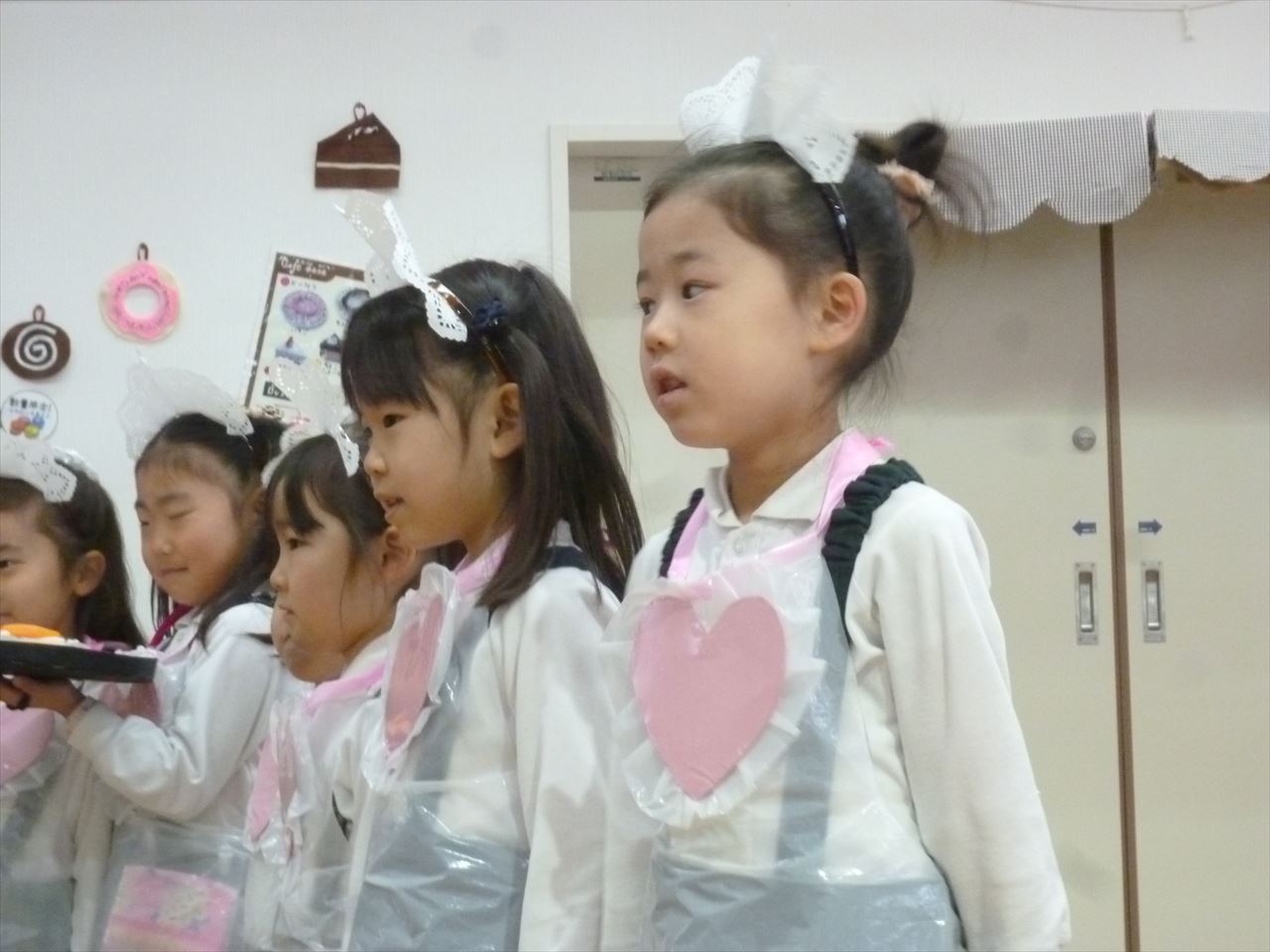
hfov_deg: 24.4
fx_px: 2935
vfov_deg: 18.4
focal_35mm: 80
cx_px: 635
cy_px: 476
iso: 800
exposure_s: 1/20
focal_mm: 14.2
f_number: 5.5
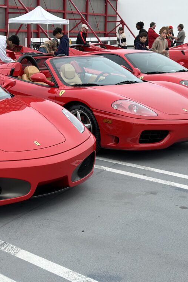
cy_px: 142
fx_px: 525
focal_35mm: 67
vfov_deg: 30.1
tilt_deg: -11.4
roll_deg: -0.3
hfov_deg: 20.2
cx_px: 57
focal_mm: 6.86
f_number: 1.78
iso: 100
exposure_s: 1/3367
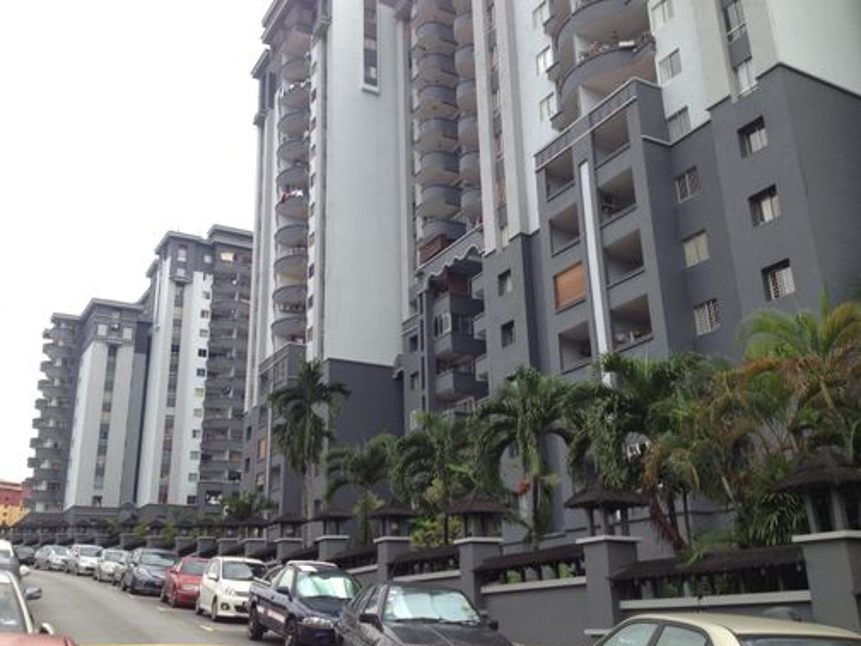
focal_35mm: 37
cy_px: 313
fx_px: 920
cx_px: 416
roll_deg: +2.3
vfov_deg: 38.7
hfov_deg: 50.1
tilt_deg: +11.9
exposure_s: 1/690
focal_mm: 4.28
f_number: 2.4
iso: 50
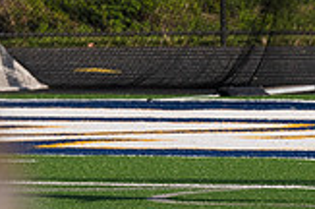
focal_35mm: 1068
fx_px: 9327
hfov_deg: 1.9
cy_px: 58
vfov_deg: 1.3
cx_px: 414
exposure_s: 1/1600
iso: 250
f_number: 5.6
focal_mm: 200
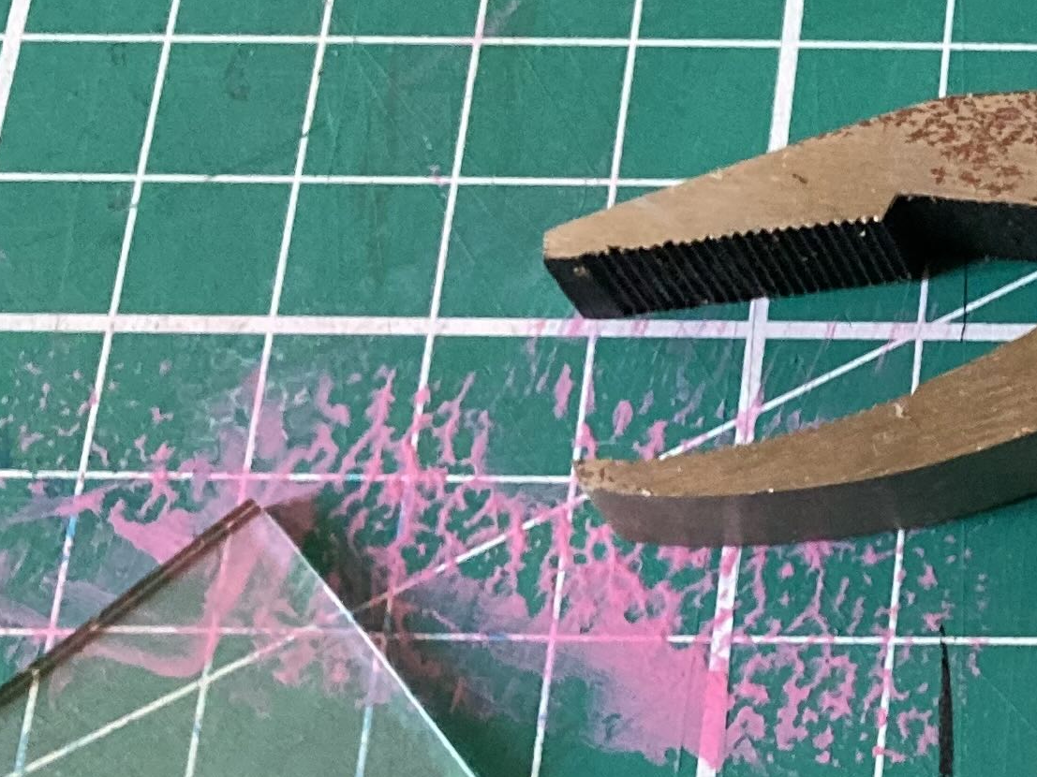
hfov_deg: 17.3
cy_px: 406
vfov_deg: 14.5
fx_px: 3055
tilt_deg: -70.0
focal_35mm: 102
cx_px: 1583
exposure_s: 1/60
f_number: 1.8
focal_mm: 3.99
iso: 320
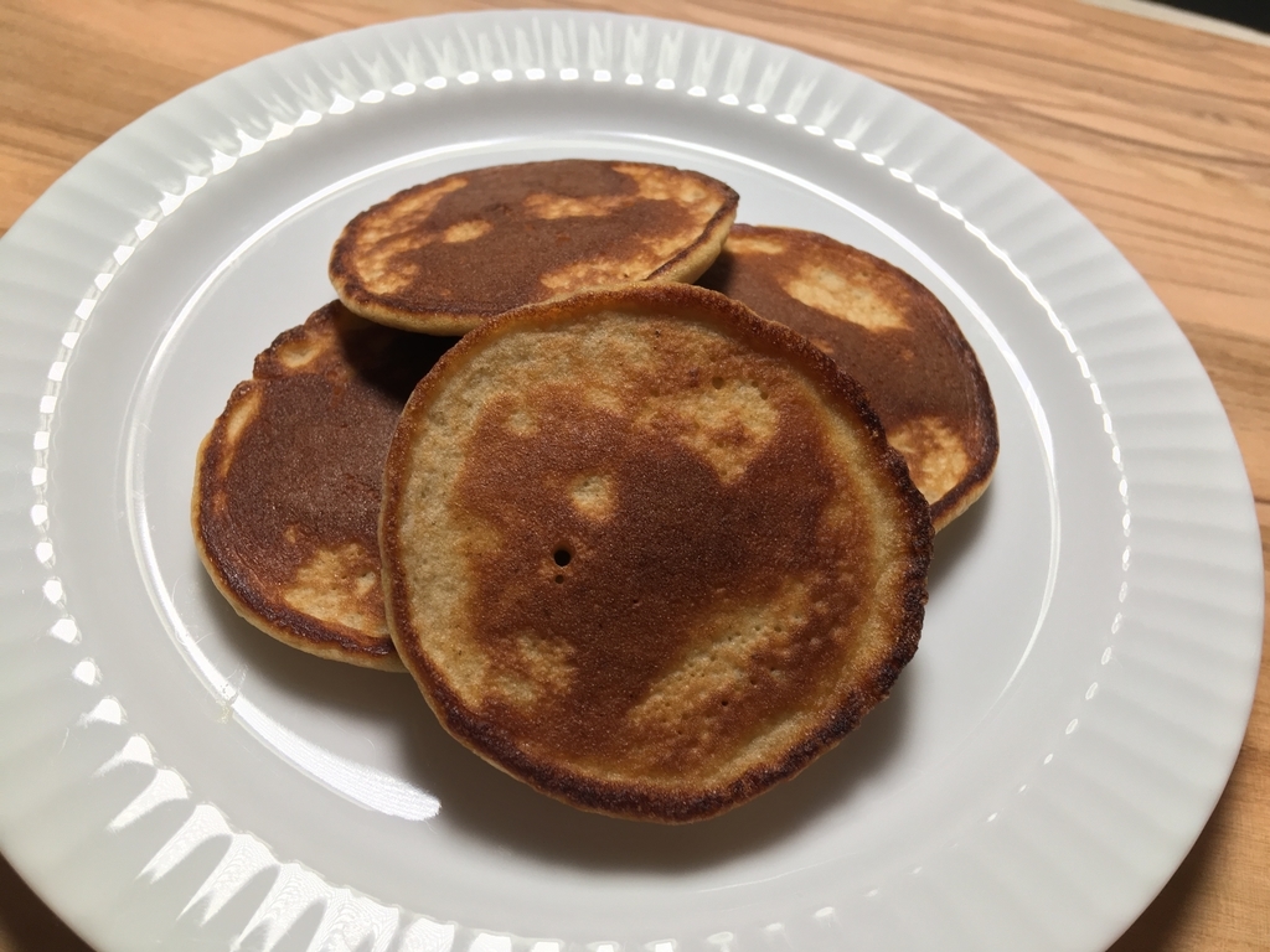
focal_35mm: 29
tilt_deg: -53.3
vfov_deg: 48.2
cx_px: 635
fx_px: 1064
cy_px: 476
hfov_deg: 61.7
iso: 40
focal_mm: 4.15
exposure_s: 1/100
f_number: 2.2
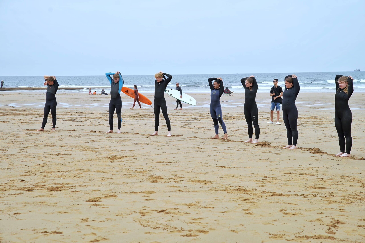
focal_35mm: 70
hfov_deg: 28.8
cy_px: 122
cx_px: 182
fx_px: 710
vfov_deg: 19.5
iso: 250
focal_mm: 70
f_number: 7.1
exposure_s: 1/800
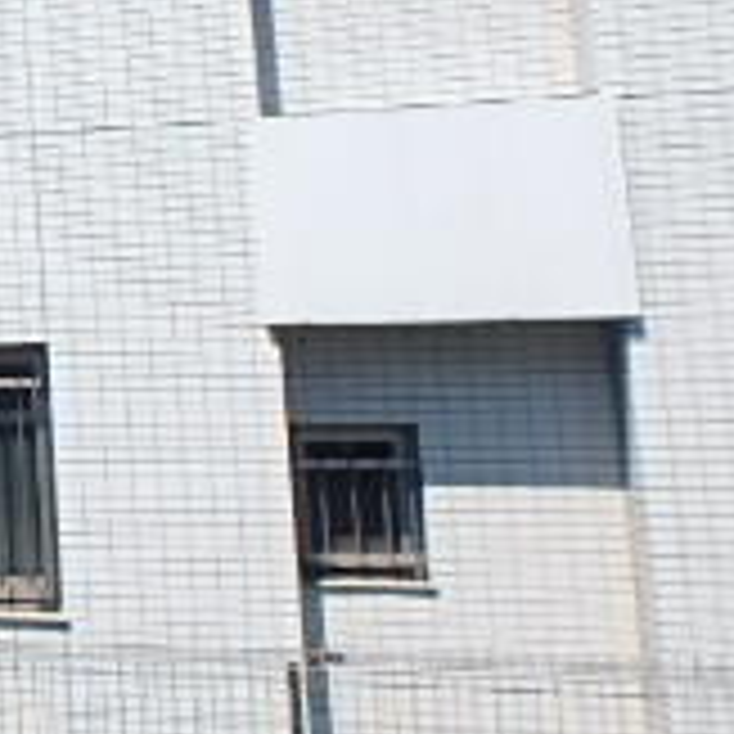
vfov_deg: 23.4
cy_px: 158
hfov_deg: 17.5
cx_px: -698
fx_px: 1751
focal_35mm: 73
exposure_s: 1/800
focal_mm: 3.7
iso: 125
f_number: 3.5
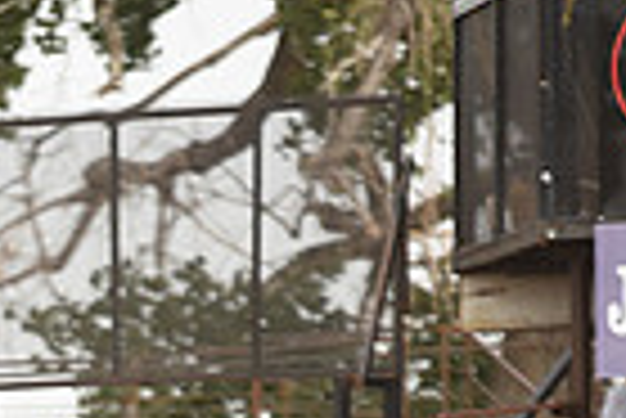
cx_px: -176
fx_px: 14552
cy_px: 847
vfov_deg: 1.6
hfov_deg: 2.5
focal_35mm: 836
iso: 640
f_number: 2.8
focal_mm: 200
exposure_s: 1/4000
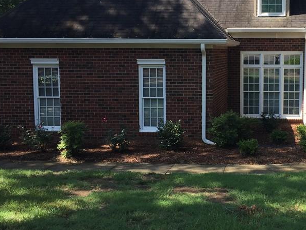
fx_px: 442
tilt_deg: -4.4
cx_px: 250
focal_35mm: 50
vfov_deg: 29.0
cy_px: 95
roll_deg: -0.9
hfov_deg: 36.7
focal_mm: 4.15
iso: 32
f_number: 2.2
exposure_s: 1/439
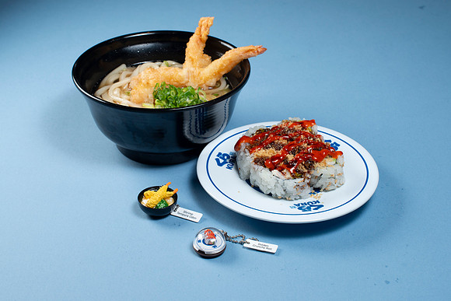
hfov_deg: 34.4
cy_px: 156
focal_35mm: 58
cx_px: 214
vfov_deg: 23.3
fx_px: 728
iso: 250
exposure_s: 1/100
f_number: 10
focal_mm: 50
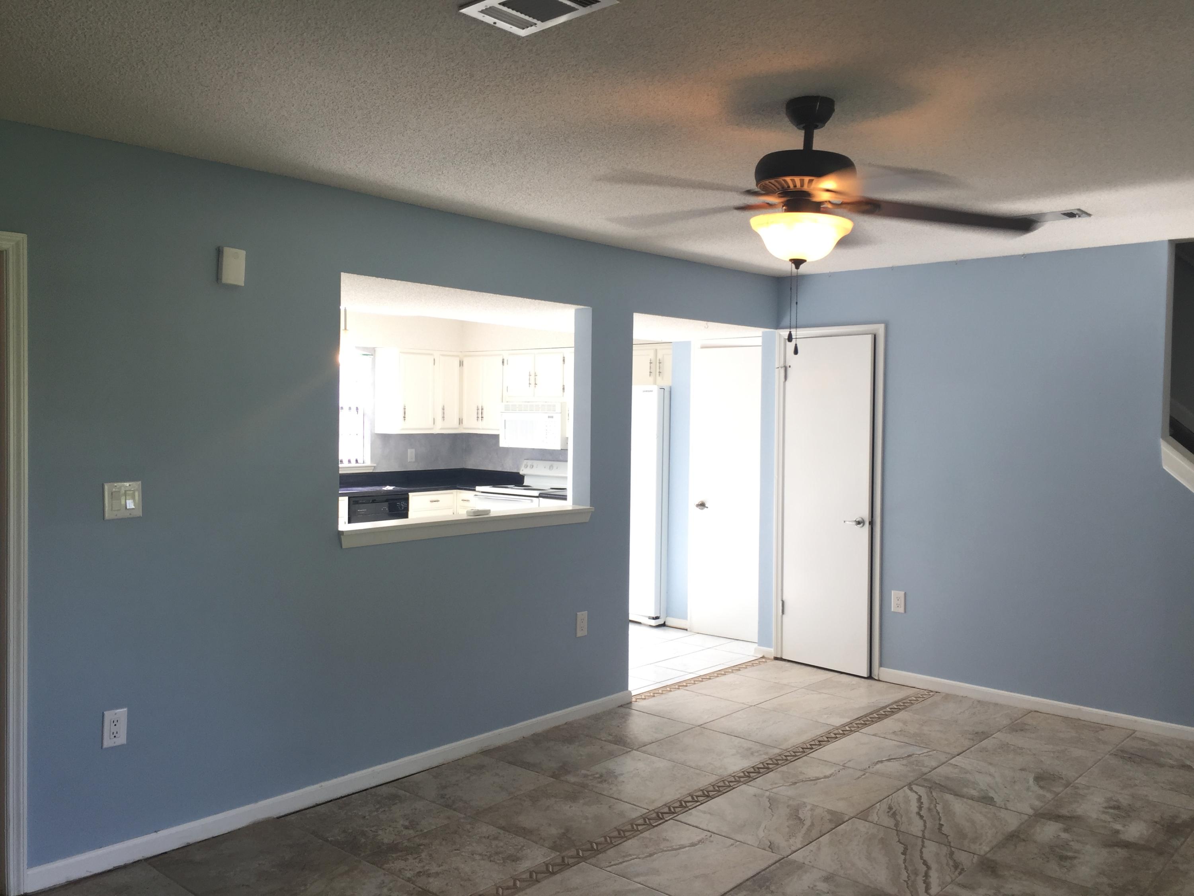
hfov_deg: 61.7
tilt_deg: -1.1
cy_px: 448
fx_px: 1000
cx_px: 597
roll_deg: -1.8
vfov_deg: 48.2
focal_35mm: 29
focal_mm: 4.15
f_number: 2.2
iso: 32
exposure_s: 1/40
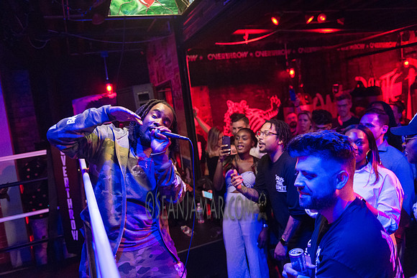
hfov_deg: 63.6
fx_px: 336
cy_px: 139
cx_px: 208
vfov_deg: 45.0
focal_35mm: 29
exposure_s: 1/320
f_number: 2.8
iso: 5000
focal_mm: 29
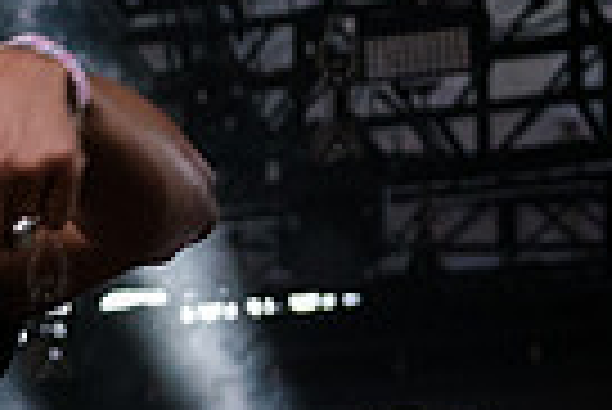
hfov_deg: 8.0
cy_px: 83
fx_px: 4186
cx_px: -536
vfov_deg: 5.6
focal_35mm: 246
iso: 4000
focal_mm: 48
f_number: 3.5
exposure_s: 1/320
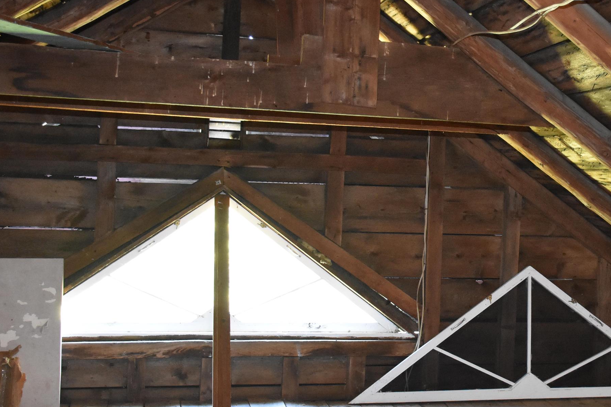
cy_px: 182
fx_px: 999
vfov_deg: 23.0
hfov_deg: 33.2
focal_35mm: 59
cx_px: 476
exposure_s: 1/60
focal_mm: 23
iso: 4000
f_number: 4
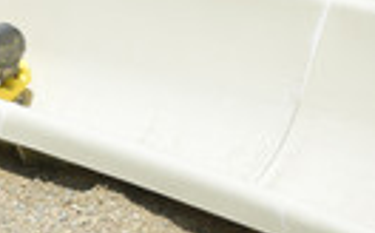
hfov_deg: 3.5
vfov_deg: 2.2
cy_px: 78
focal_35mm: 603
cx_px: -151
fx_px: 6152
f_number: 6.3
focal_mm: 195
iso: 200
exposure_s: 1/640
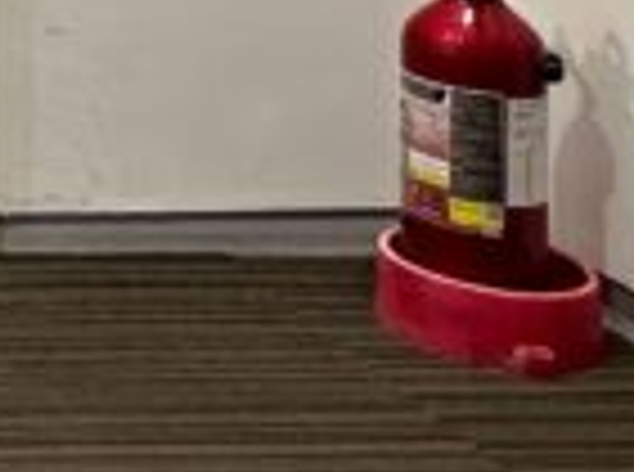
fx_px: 1863
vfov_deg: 12.6
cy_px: -490
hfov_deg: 14.7
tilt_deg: +0.7
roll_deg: +0.2
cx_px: -746
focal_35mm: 102
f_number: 2.2
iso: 160
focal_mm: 2.22
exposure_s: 1/50
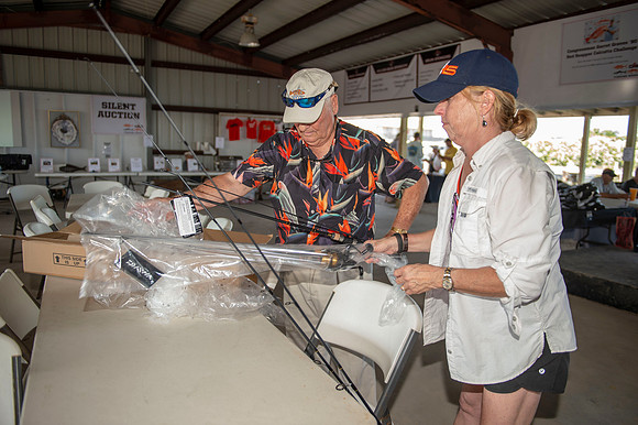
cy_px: 212
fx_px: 478
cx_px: 319
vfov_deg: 47.9
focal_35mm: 27
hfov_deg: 67.4
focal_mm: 27
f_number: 2.8
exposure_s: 1/100
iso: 50
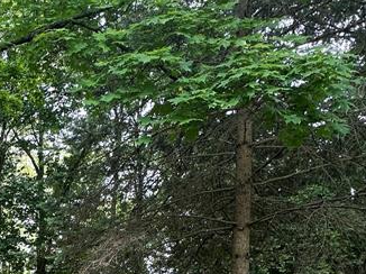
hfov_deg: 39.4
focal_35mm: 44
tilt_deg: -1.3
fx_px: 465
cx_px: 27
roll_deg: +0.0
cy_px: 320
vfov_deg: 28.9
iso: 50
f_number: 2.2
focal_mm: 2.22
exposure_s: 1/99
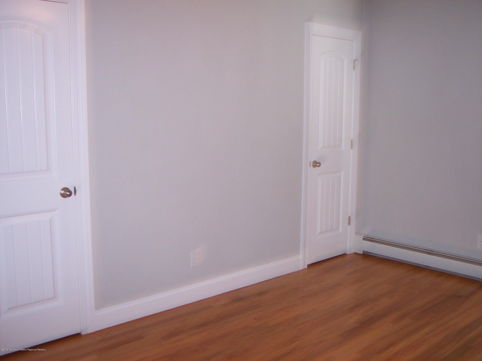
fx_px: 529
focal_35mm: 38
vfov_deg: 37.7
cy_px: 180
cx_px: 241
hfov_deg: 49.0
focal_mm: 8
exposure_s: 1/30
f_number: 2.8
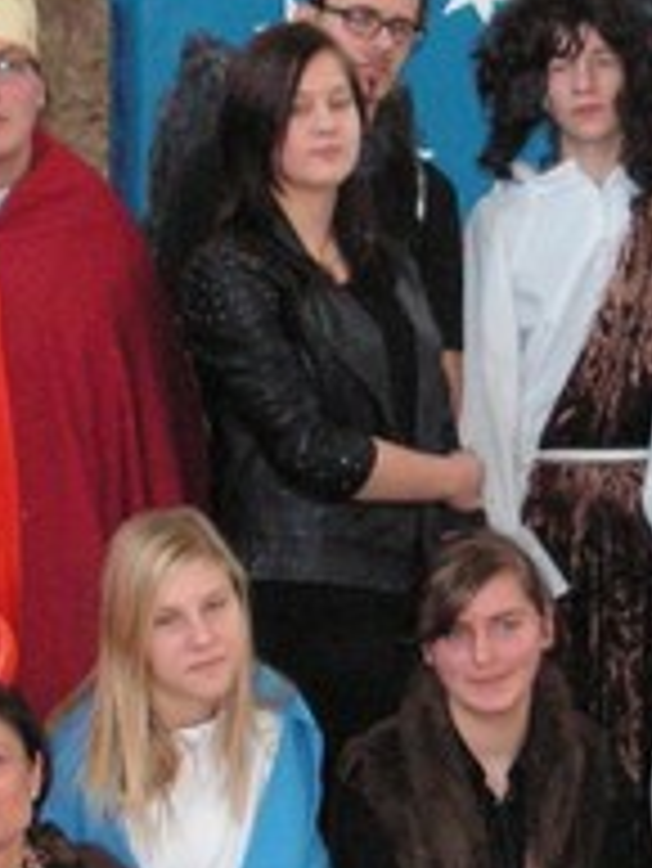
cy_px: 405
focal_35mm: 149
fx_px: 3738
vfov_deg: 13.2
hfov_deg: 10.0
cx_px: 441
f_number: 3.2
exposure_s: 1/40
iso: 160
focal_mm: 6
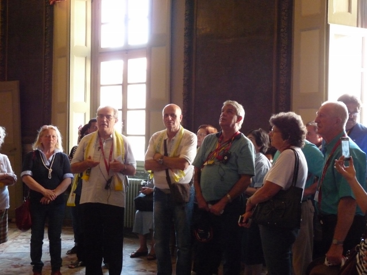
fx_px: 583
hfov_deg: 34.9
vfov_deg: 26.6
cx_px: 184
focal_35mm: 55
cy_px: 138
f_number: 3.2
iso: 800
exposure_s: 1/40
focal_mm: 9.9
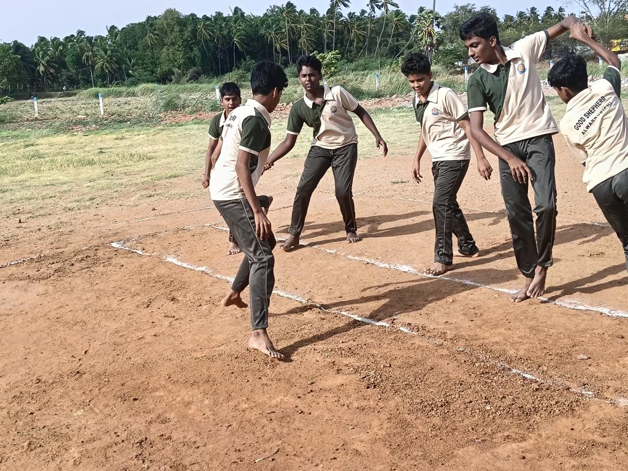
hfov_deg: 45.8
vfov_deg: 35.1
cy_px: 236
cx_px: 314
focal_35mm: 41
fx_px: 744
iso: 50
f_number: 1.8
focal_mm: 3.98
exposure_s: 1/370
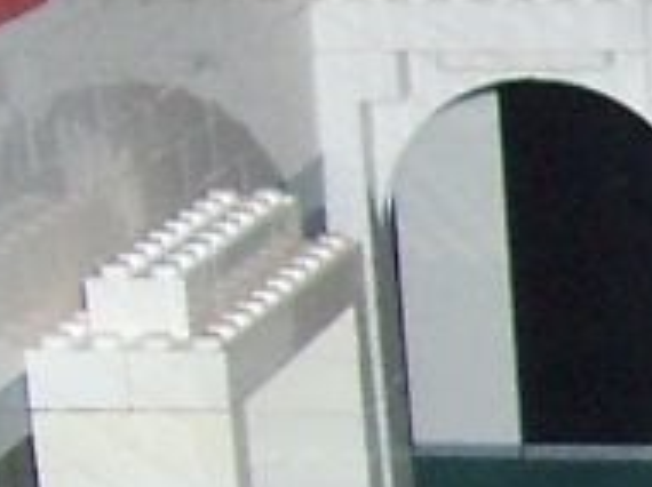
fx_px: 4402
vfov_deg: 6.2
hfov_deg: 7.4
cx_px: 2028
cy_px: 809
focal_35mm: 234
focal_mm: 5.6
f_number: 2.8
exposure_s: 1/60
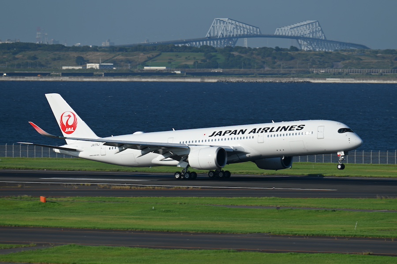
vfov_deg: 4.2
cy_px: 132
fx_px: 3639
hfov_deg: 6.2
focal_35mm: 330
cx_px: 198
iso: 100
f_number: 8
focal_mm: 330
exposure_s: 1/640
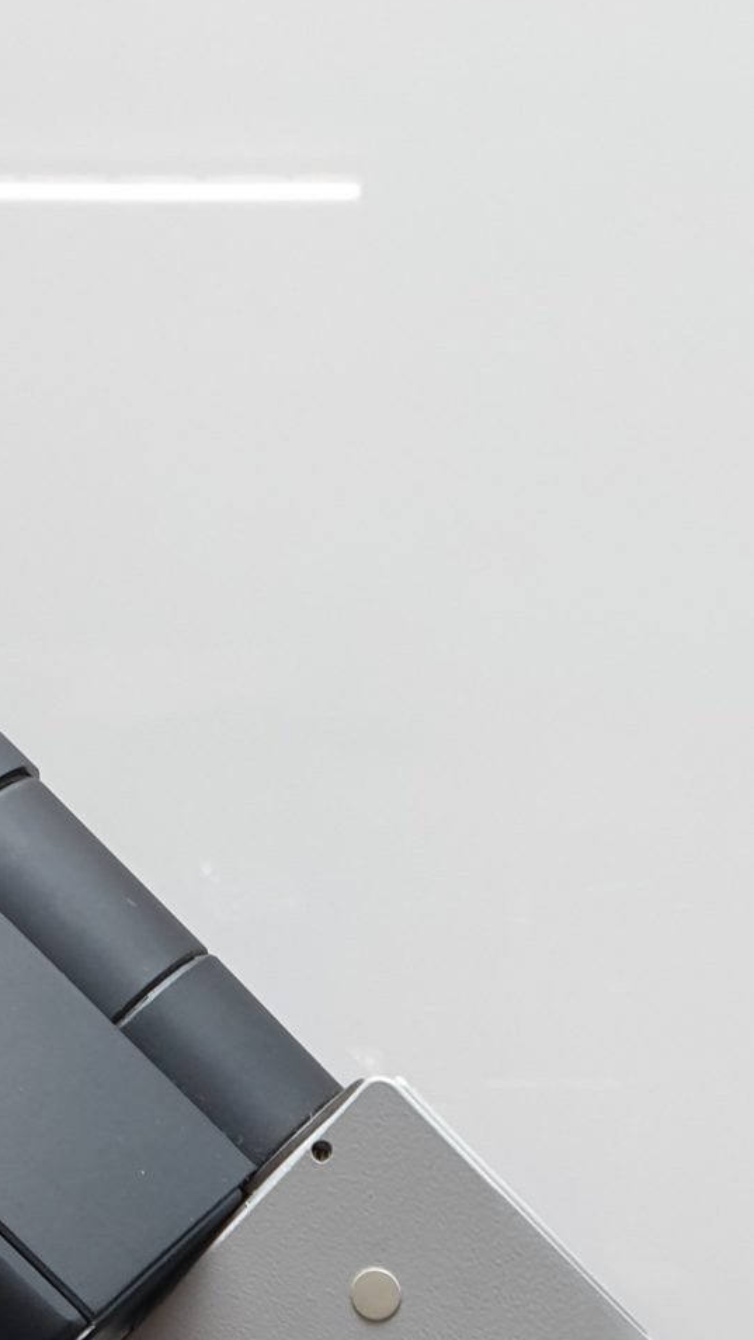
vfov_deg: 24.1
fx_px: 2700
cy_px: 1778
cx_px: 559
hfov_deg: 15.8
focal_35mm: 76
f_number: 2.4
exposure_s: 1/50
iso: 80
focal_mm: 4.3
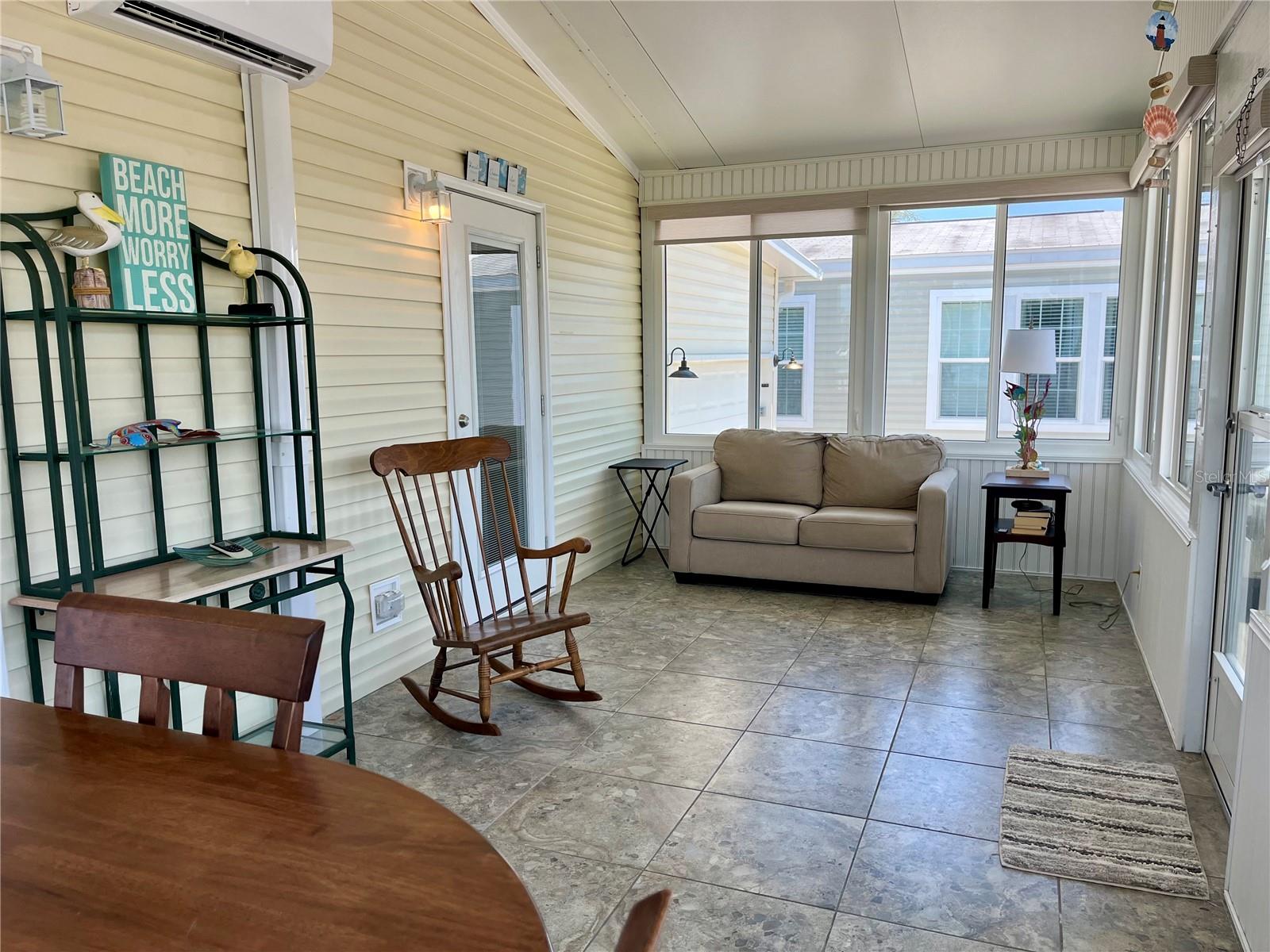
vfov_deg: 53.1
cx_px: 635
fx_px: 954
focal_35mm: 26
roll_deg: +0.2
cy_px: 476
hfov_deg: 67.3
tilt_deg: -8.0
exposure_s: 1/621
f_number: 1.6
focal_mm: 5.1
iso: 50
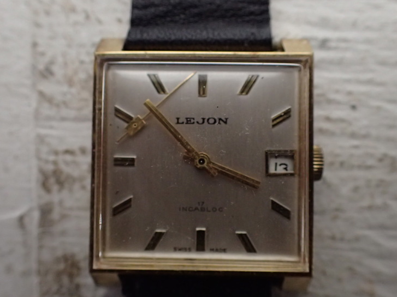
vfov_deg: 42.9
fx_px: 378
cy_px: 148
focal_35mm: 33
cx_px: 205
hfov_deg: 55.4
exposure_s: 1/60
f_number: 2.3
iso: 800
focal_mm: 5.5
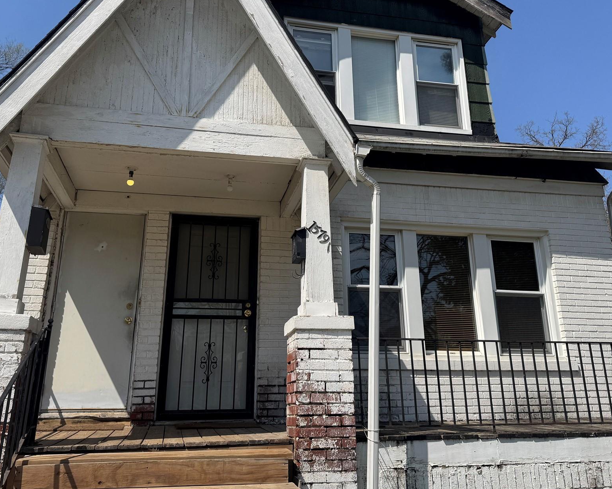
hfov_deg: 57.2
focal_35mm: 31
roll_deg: +0.4
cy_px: 205
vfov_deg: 46.9
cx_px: 306
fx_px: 561
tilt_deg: +18.3
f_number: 1.78
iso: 80
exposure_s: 1/6410
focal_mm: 6.76
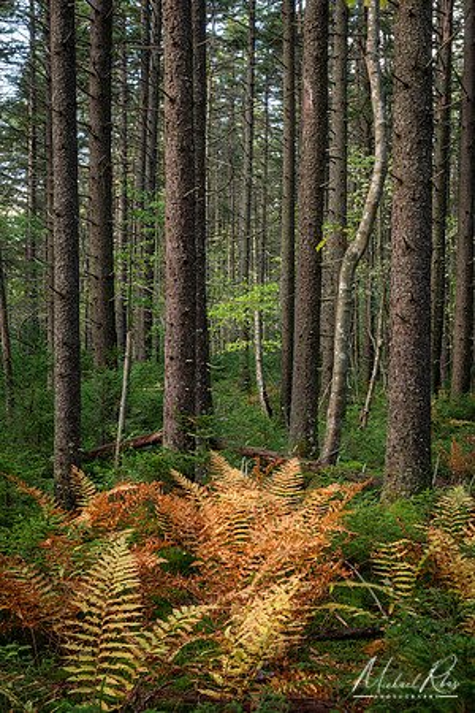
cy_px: 356
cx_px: 238
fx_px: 950
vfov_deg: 41.1
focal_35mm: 48
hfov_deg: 28.1
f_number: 13
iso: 125
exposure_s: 1/2
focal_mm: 48
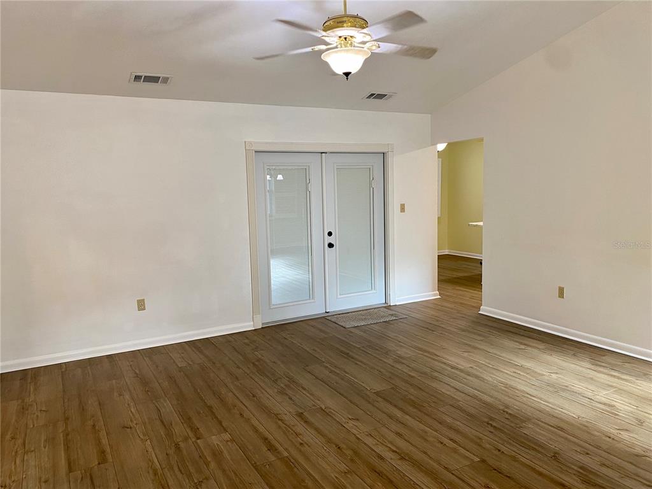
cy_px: 244
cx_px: 326
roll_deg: +1.0
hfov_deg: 67.3
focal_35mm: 26
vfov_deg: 53.1
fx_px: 490
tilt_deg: -6.2
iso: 100
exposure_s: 1/60
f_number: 1.8
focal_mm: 4.25
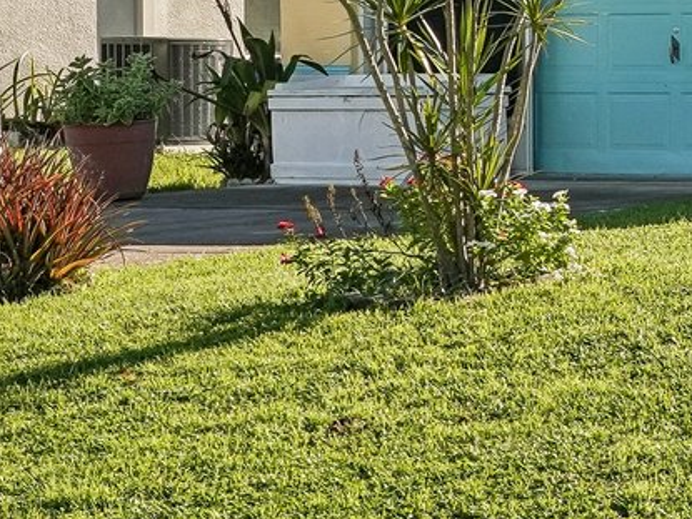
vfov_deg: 9.6
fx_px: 3085
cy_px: 138
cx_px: 1694
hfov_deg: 10.8
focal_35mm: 154
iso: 400
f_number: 8
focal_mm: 32.5
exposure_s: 1/1000
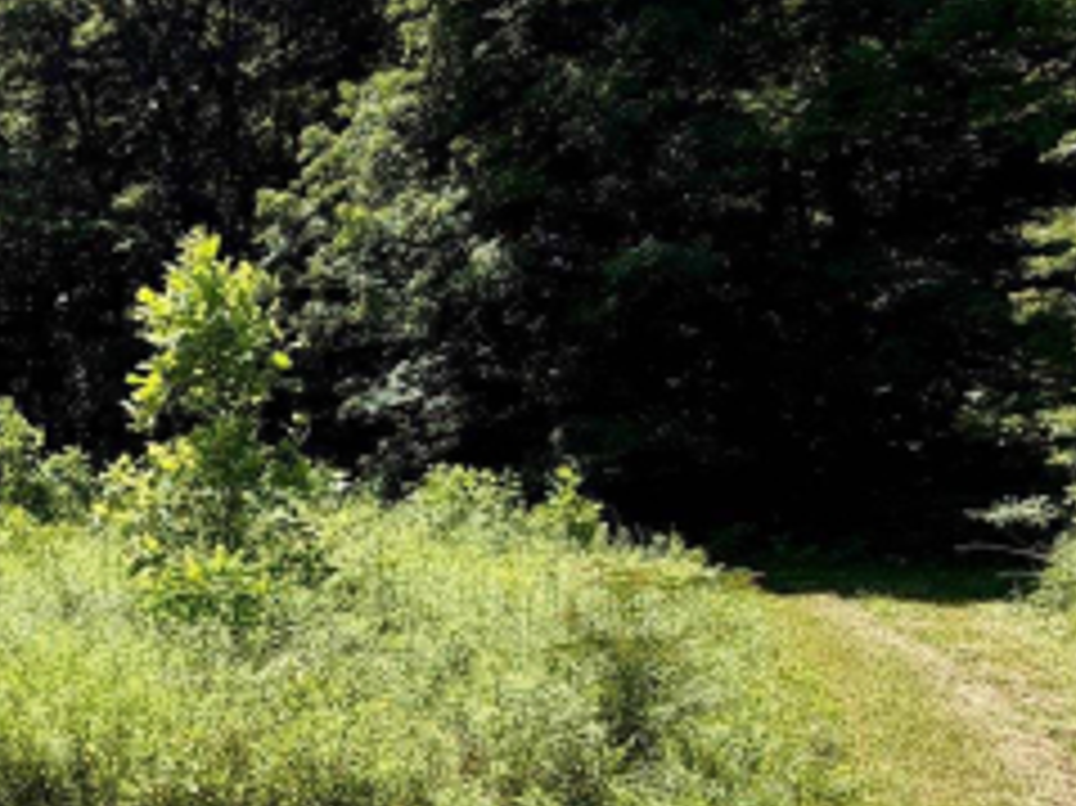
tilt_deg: -0.3
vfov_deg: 36.6
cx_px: -322
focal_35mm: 39
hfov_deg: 34.2
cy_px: 486
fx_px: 1212
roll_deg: +2.5
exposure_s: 1/770
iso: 32
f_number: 2.2
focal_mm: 2.22
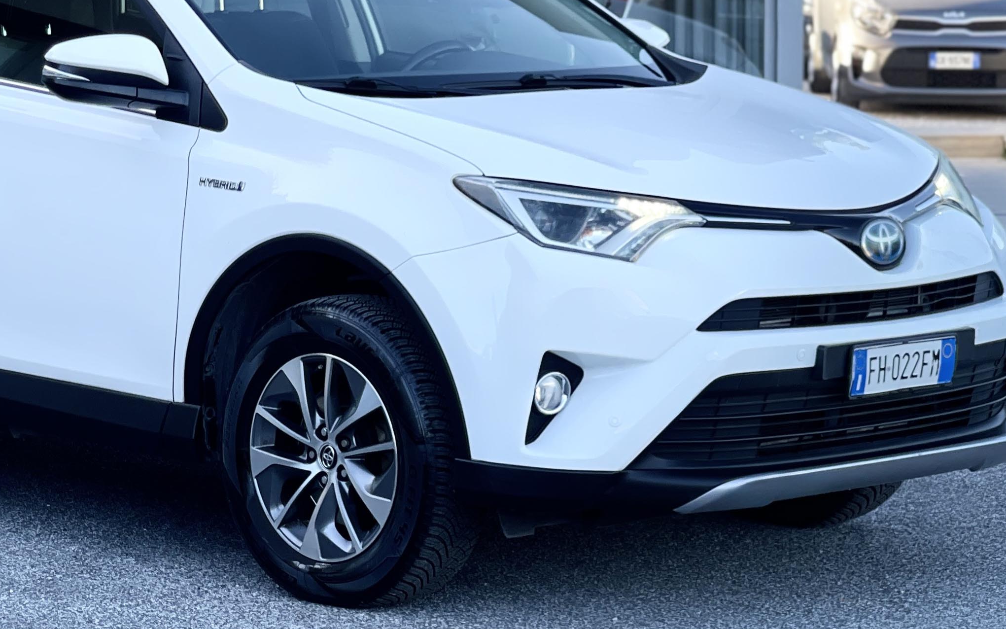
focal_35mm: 134
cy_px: 261
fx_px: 3674
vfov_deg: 9.8
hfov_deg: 15.5
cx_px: 269
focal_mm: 7.5
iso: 32
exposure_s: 1/121
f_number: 2.2
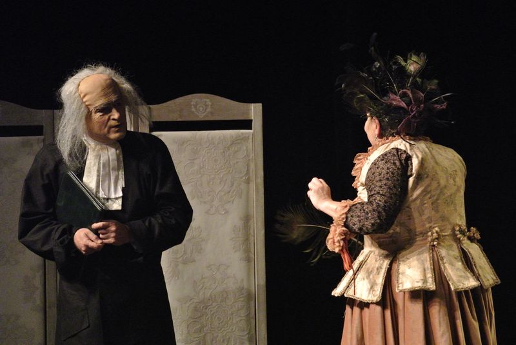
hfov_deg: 11.0
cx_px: 258
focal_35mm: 186
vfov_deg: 7.4
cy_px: 172
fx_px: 2668
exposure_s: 1/125
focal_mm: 69
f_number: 5
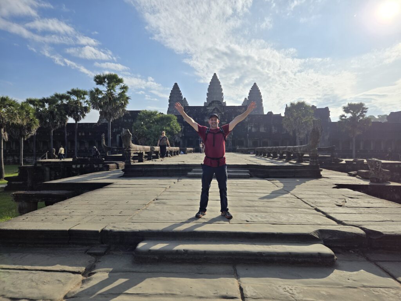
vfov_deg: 58.9
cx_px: 200
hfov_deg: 73.9
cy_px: 150
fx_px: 266
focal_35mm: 23
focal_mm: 5.4
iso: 25
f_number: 1.8
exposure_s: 1/4883
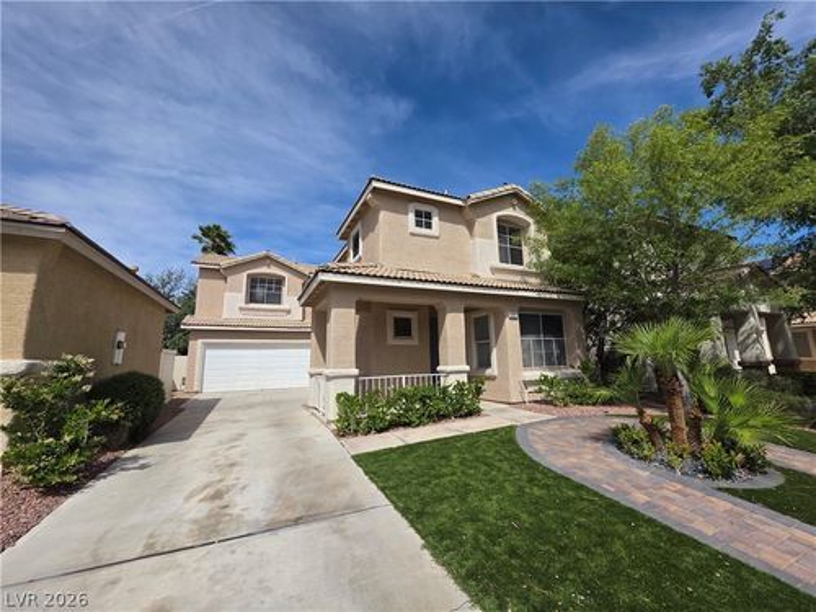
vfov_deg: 89.9
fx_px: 306
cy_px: 306
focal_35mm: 13
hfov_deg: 106.2
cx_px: 408
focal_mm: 2.2
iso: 40
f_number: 1.9
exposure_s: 1/2929
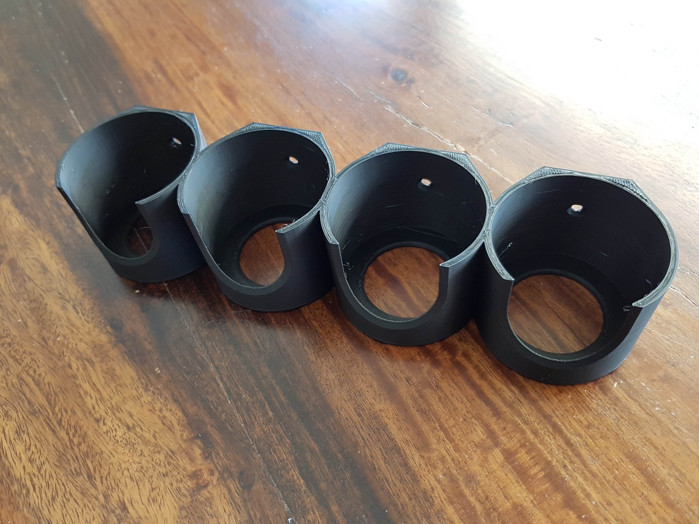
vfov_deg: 53.1
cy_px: 262
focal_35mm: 26
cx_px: 350
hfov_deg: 67.3
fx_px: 525
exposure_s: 1/30
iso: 160
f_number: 1.7
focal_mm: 4.2
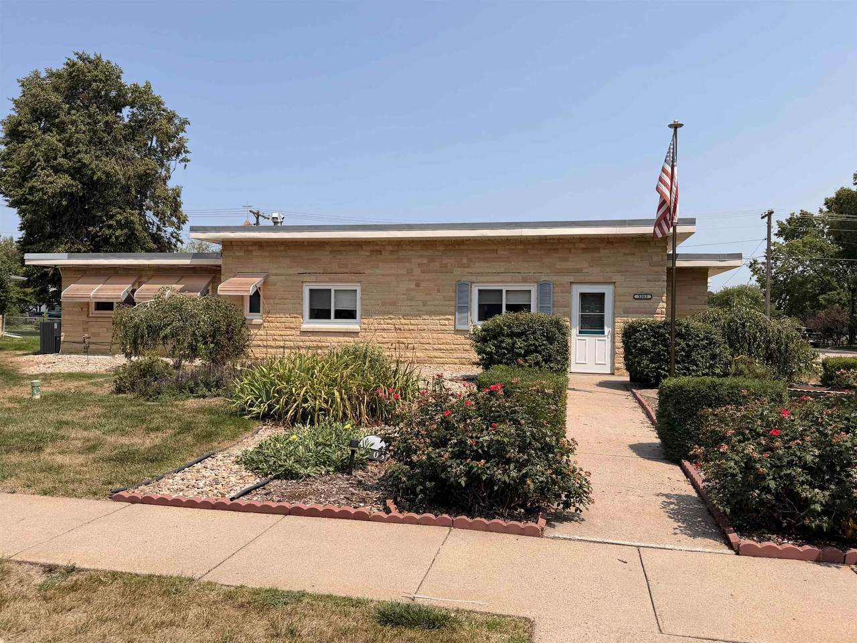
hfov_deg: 71.6
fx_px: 594
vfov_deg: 56.8
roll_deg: -0.9
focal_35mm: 24
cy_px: 322
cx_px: 428
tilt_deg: -0.1
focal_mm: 6.76
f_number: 1.78
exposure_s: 1/6711
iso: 80
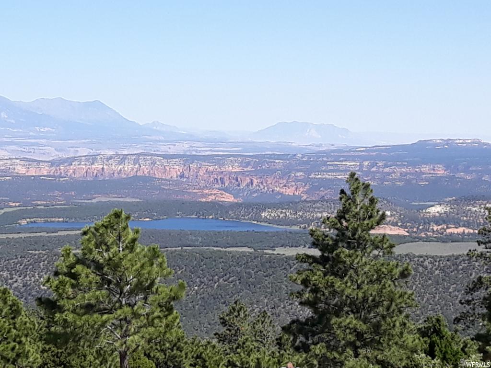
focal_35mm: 28
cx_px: 246
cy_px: 184
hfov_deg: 63.4
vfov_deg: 49.7
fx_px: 397
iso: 40
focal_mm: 3.7
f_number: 1.7
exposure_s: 1/1458
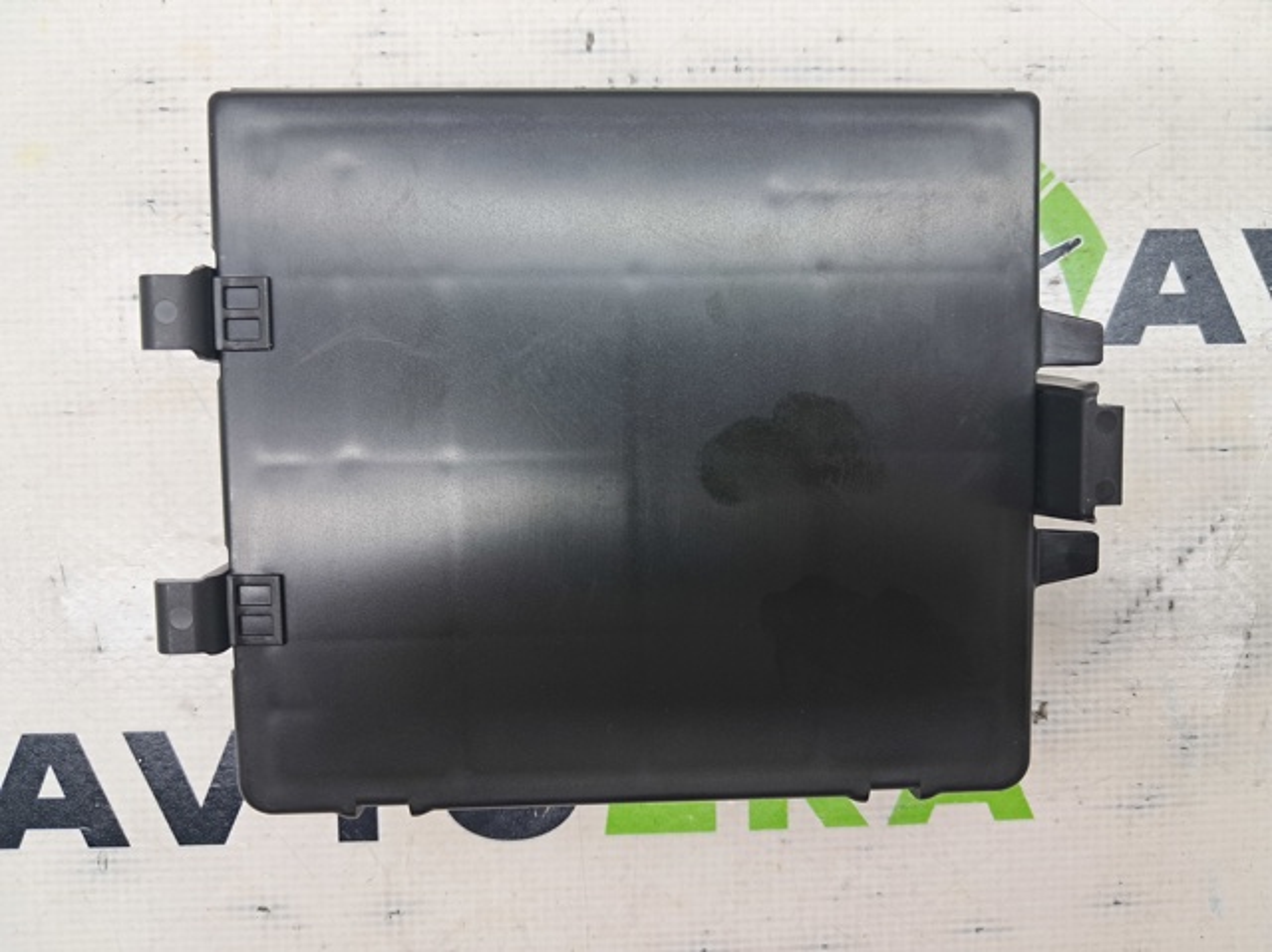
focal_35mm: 27
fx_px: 991
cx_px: 636
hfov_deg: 65.4
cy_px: 476
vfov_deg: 51.3
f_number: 1.8
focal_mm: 4
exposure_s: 1/60
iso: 64
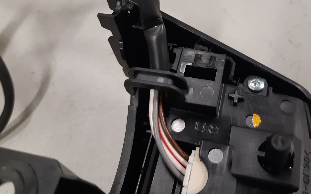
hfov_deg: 51.0
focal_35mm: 38
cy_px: 49
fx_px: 322
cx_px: 194
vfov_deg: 33.0
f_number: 1.7
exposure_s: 1/50
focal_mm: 3.93
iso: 200
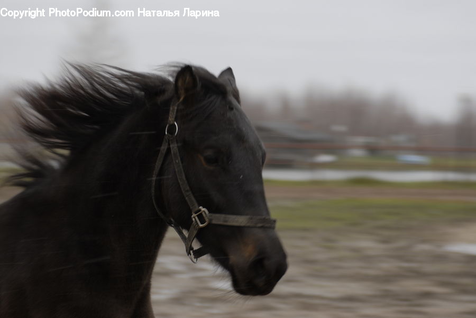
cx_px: 238
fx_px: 1390
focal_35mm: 105
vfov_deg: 13.1
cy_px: 159
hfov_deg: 19.4
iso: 100
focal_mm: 70
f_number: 3.5
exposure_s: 1/100
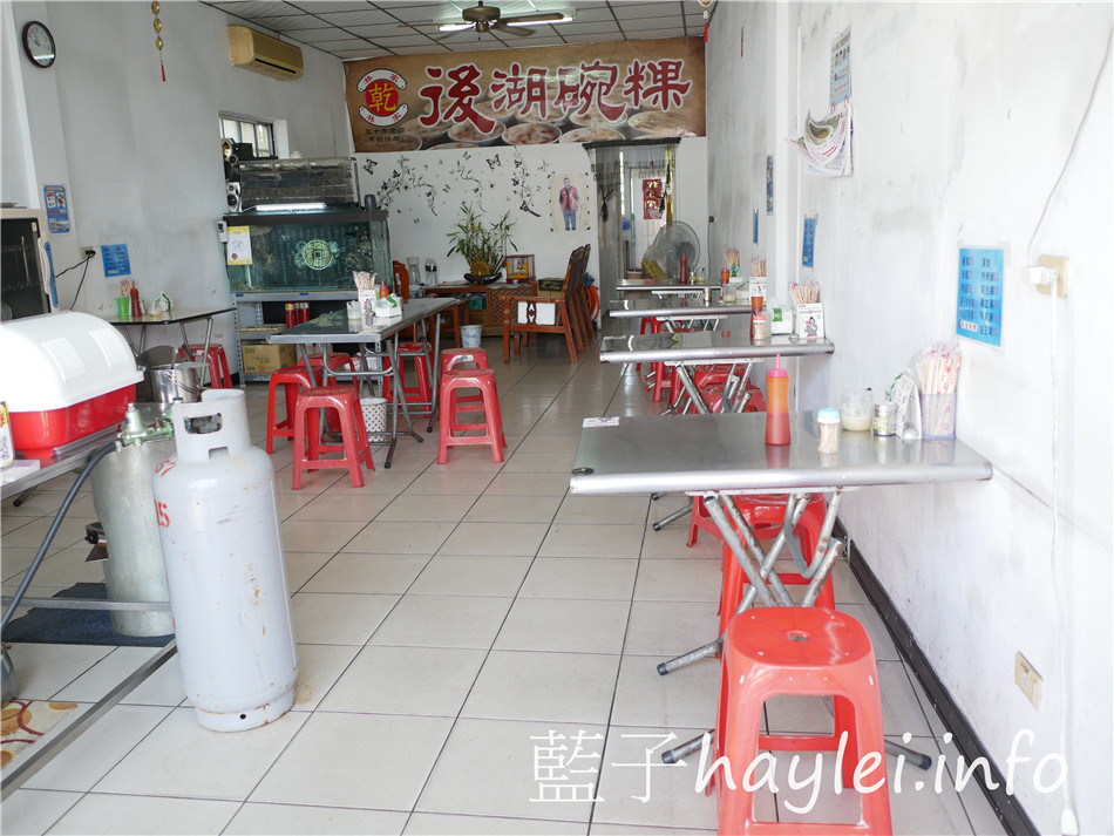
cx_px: 557
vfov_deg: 46.8
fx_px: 966
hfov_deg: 60.0
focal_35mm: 30
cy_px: 418
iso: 200
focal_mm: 15
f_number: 2
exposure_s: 1/160
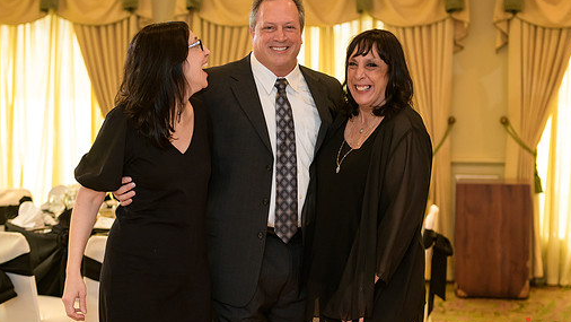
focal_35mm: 84
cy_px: 158
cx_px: 279
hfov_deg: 25.3
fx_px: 1272
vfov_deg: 14.4
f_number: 3.2
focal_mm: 70
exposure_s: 1/125
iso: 1600
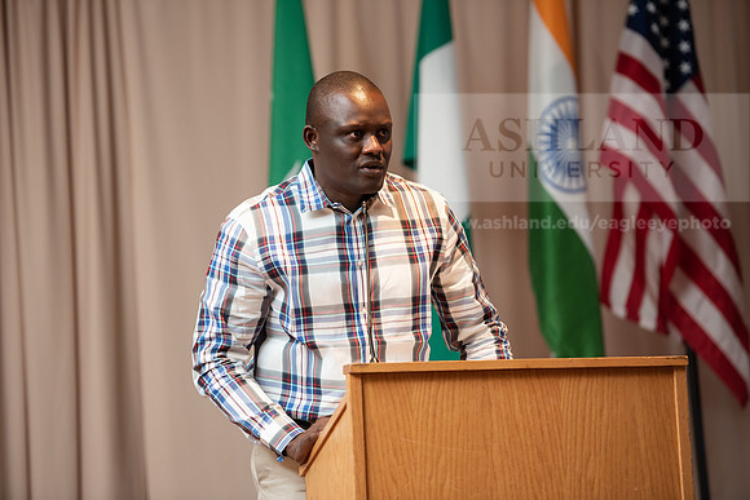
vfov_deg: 8.9
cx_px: 375
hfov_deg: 13.2
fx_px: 3230
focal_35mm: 155
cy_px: 250
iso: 1250
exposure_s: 1/200
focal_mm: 155
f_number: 3.2
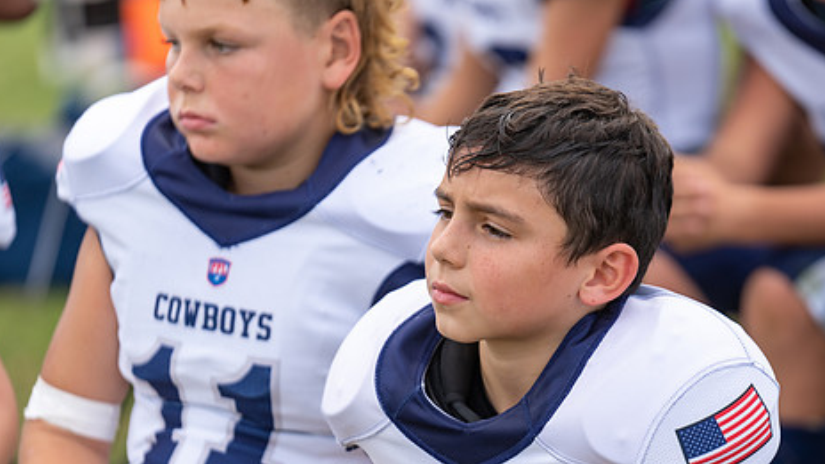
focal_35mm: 262
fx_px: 5731
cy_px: 339
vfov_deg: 4.6
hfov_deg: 8.2
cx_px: 507
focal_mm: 200
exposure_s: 1/500
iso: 100
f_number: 2.8
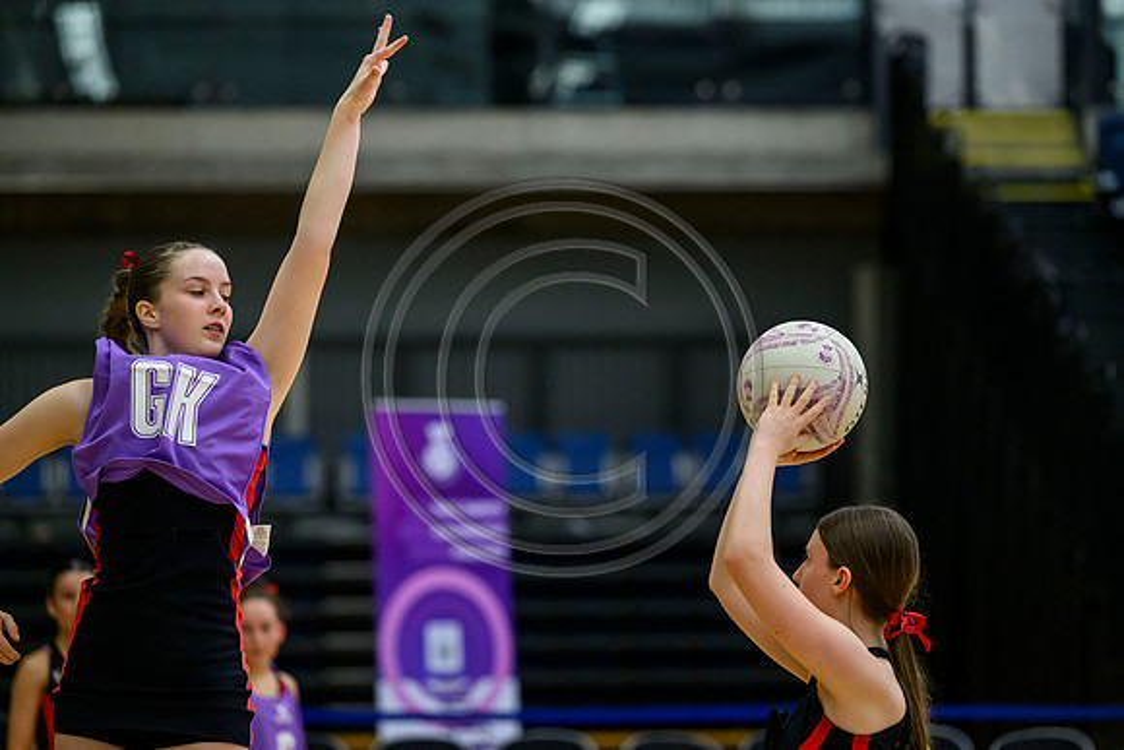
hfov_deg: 12.4
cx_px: 562
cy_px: 375
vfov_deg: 8.3
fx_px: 5153
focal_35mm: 165
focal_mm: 165
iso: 6400
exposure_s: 1/1000
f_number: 3.5
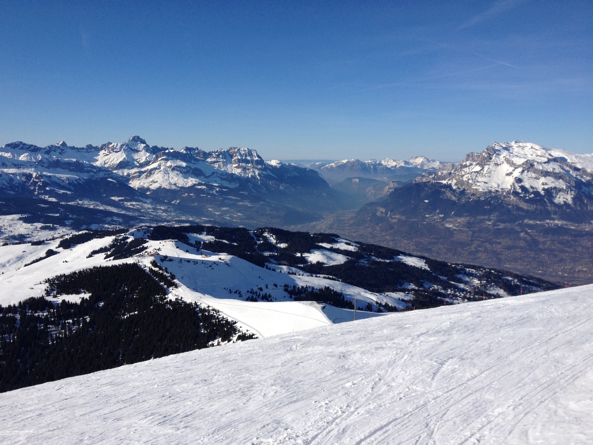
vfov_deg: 40.7
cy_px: 222
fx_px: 600
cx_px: 296
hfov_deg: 52.6
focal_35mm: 35
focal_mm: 4.28
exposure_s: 1/3067
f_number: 2.4
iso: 64
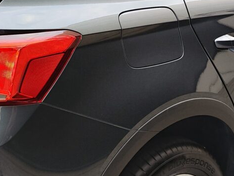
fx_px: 527
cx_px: 122
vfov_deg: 18.9
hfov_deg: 25.0
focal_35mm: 78
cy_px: 71
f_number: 1.69
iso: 126
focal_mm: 7.01
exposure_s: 1/100
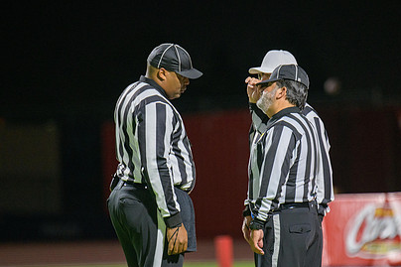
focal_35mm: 431
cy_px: 160
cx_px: 248
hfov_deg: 4.8
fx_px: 4799
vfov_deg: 3.2
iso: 2000
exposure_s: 1/250
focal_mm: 300
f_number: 2.8
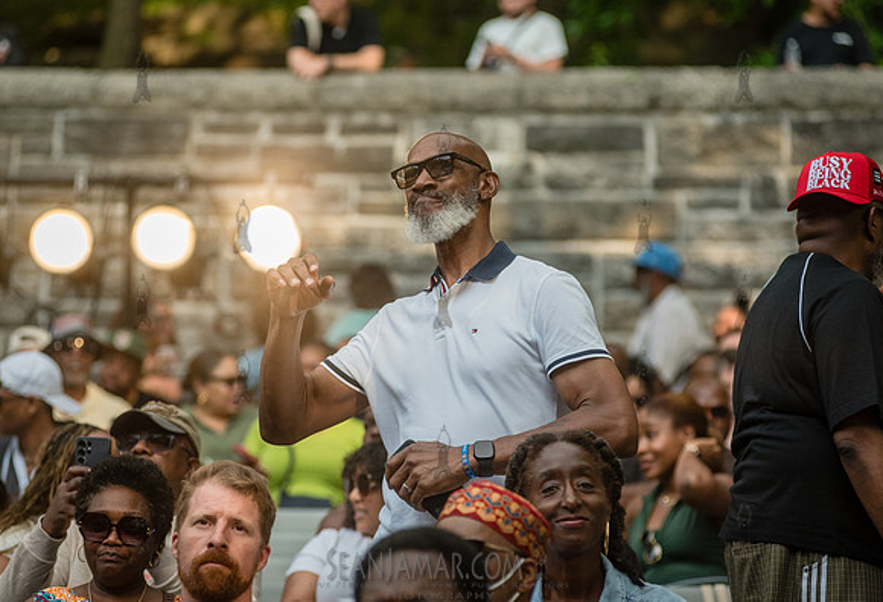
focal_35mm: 174
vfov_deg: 8.0
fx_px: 4295
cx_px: 438
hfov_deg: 11.7
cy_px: 271
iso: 1000
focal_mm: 155
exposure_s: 1/2000
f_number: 3.5
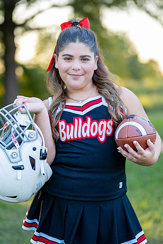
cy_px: 115
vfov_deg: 23.1
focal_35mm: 88
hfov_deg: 15.5
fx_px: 597
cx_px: 96
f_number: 1.2
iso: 200
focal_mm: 50
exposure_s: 1/1000
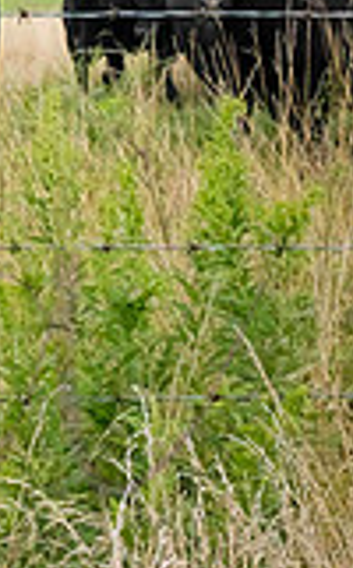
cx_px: -441
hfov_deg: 6.8
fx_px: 2845
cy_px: 62
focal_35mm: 184
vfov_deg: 11.3
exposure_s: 1/320
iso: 640
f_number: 9
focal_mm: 50
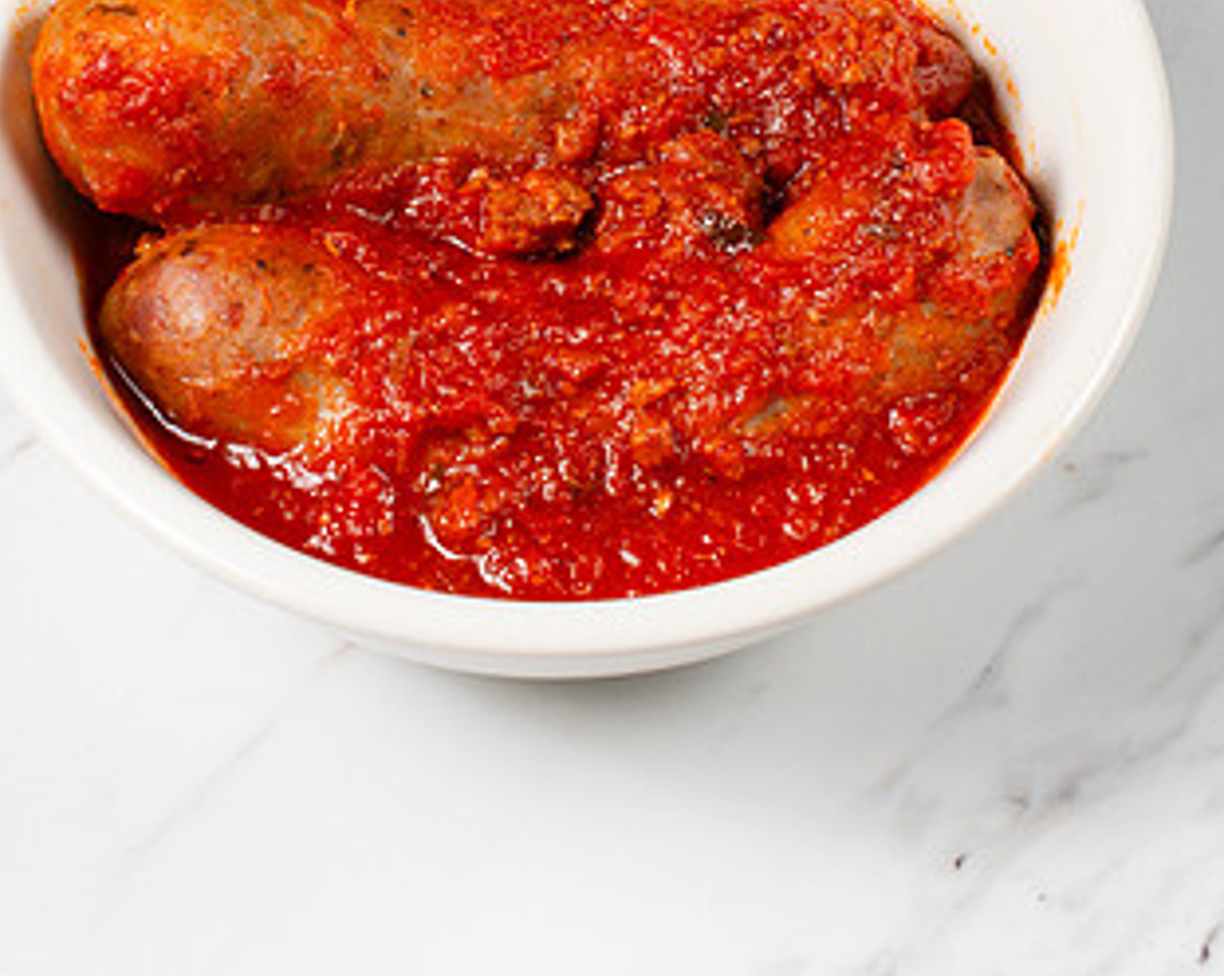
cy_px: 77
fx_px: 5138
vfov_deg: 10.8
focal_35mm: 142
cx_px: 529
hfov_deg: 13.6
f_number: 14
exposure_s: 1/200
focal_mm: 50
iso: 200
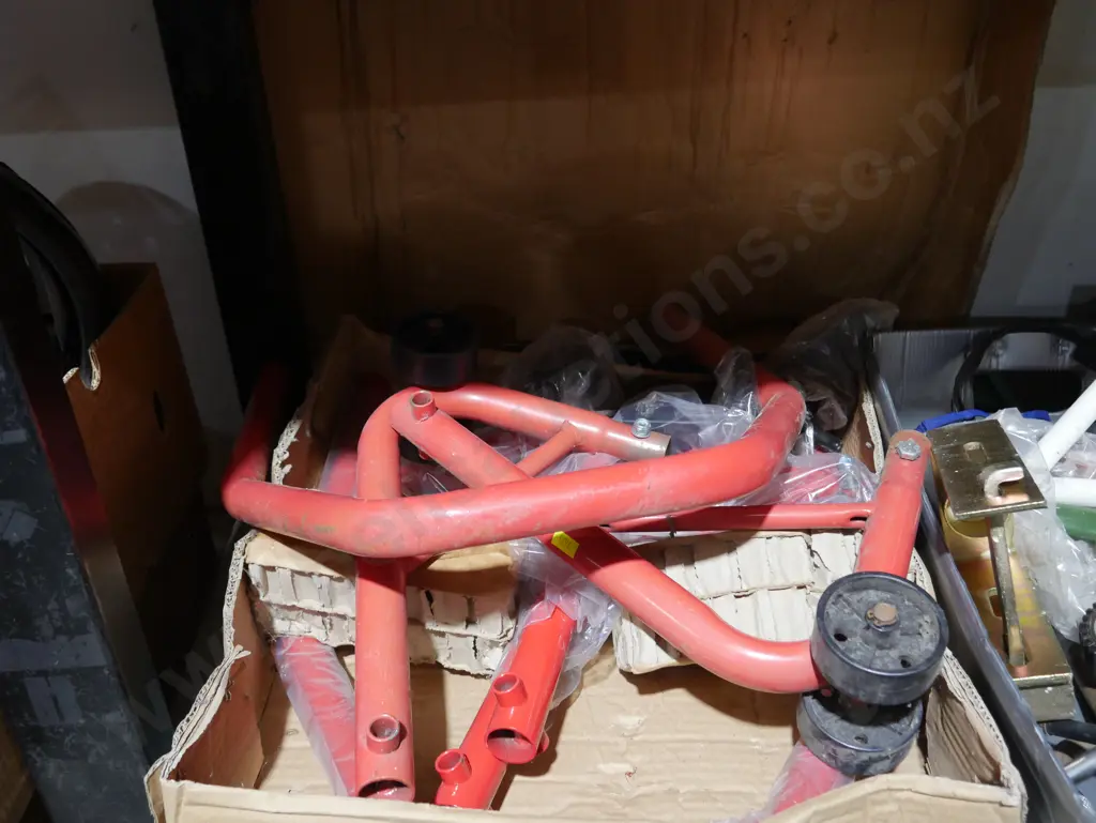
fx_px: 1077
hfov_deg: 53.9
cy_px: 412
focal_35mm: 34
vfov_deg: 41.8
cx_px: 548
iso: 1250
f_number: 4
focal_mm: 17
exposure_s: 1/60
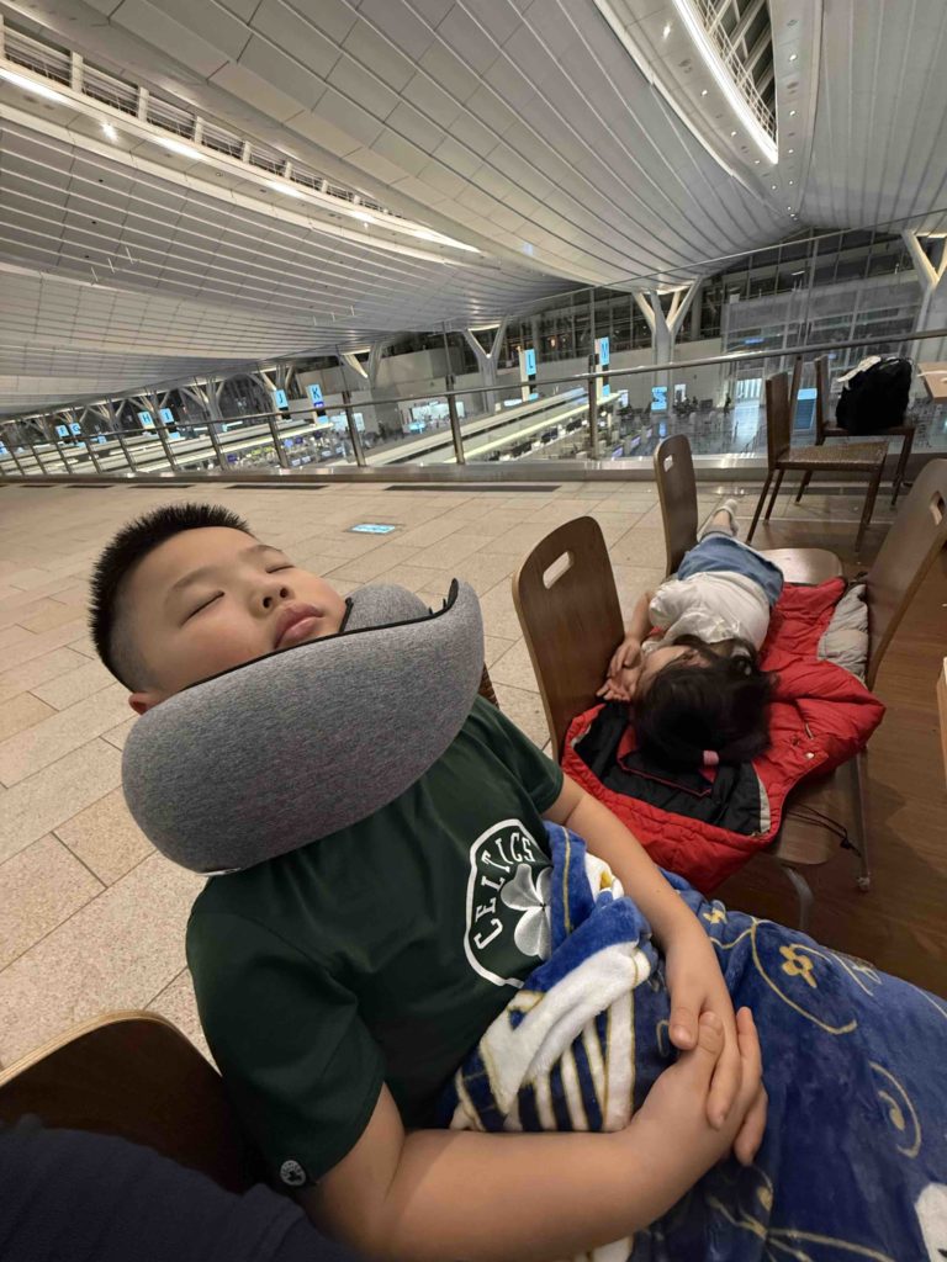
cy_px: 631
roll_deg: +8.8
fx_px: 511
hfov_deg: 85.7
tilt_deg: -27.6
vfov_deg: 102.1
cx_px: 474
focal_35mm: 14
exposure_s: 1/60
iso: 640
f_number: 2.2
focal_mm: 2.22
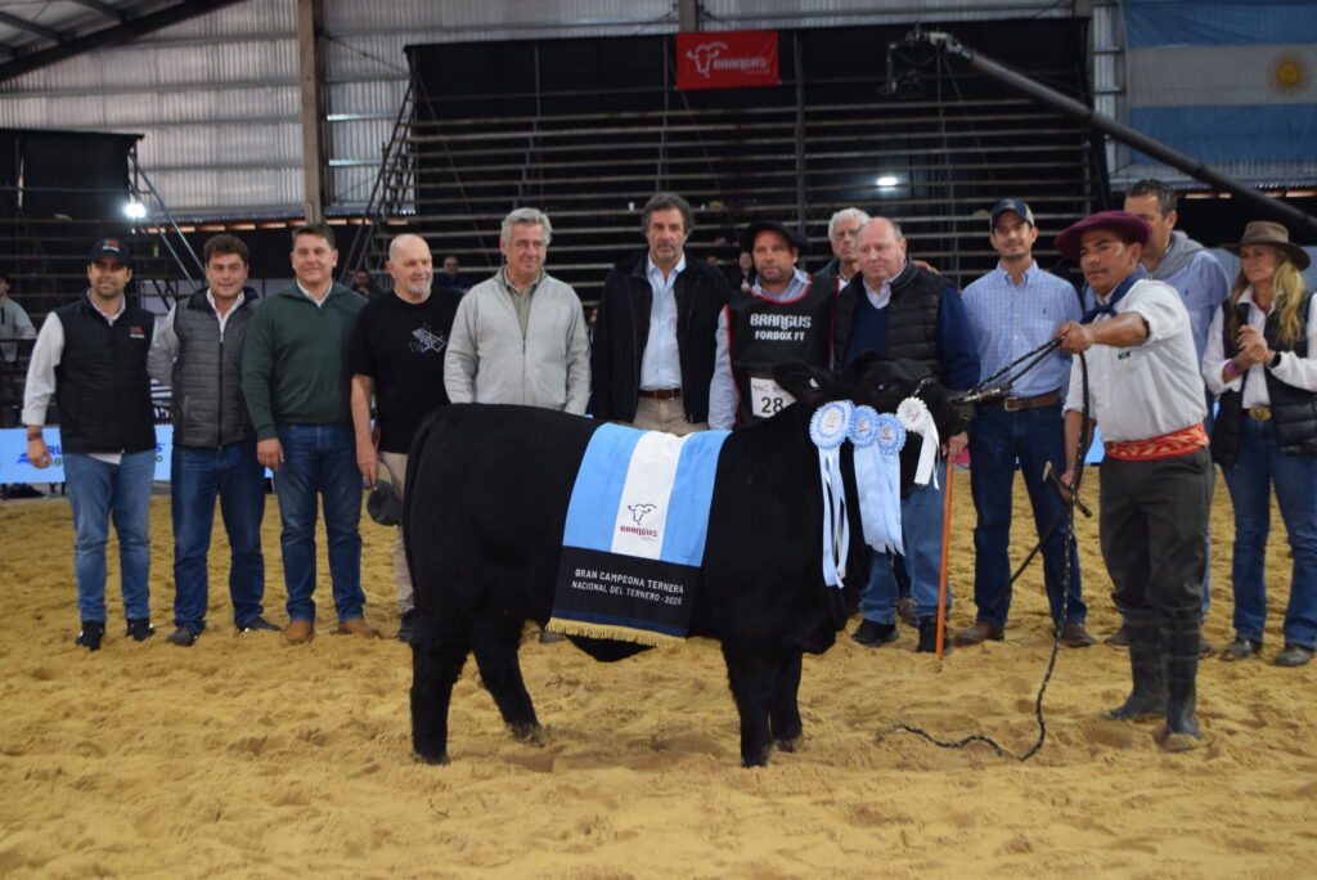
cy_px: 440
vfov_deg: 28.1
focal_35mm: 48
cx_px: 658
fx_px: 1757
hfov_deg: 41.1
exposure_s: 1/100
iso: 800
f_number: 5
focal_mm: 32
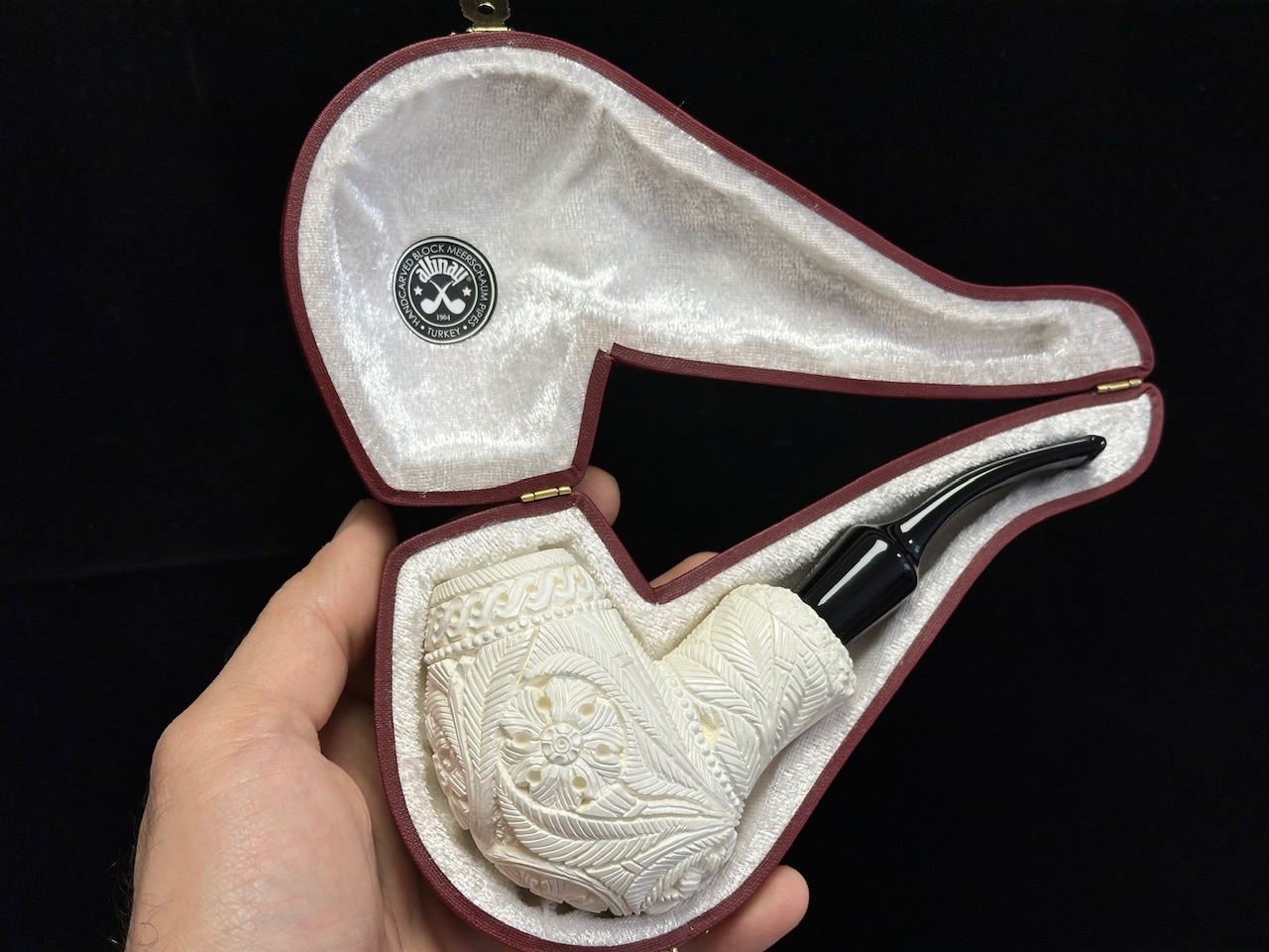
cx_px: 634
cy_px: 476
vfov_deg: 30.3
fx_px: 1760
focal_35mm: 48
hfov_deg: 39.7
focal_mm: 6.86
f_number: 1.78
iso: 64
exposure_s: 1/257
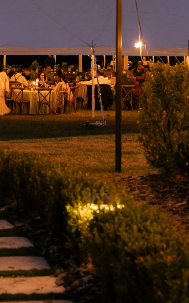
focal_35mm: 112
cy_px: -37
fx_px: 923
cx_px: 63
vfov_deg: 17.9
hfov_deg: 11.7
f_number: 2.8
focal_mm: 38.7
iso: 800
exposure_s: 1/25
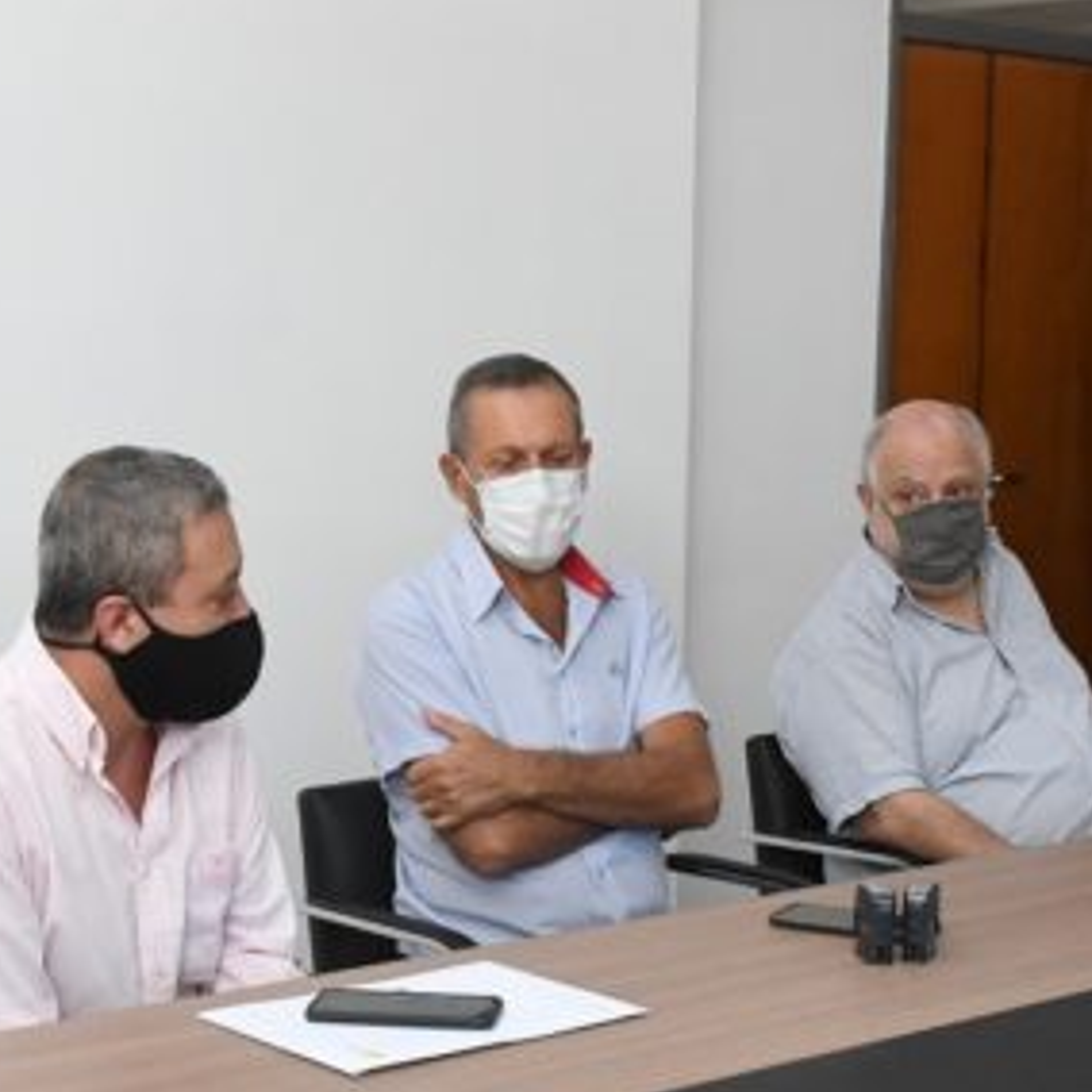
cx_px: 554
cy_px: 761
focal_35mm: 69
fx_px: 2463
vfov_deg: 24.8
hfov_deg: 25.0
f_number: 8
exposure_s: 1/200
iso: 3200
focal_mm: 20
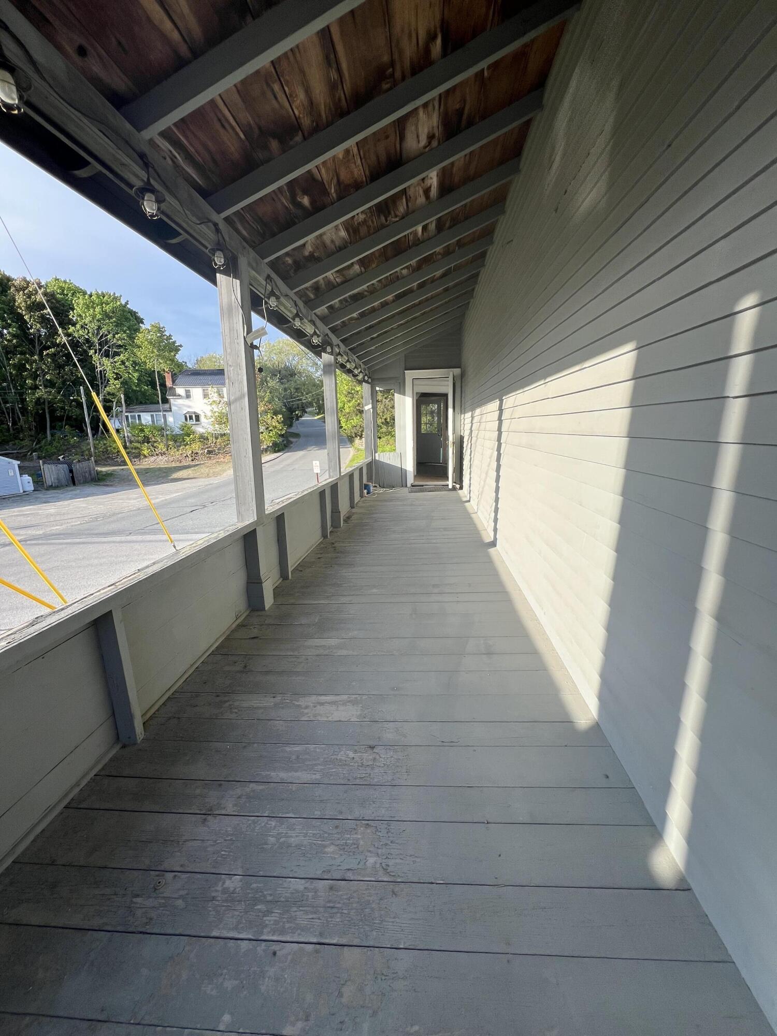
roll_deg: +1.6
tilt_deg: -10.8
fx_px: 389
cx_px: 388
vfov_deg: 106.2
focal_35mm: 13
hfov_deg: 89.9
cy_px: 518
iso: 32
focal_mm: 1.57
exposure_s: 1/455
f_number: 1.8
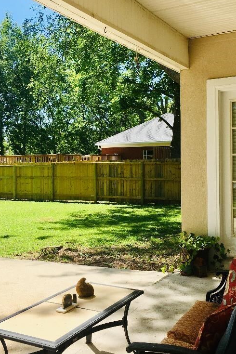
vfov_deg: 46.4
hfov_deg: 31.9
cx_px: 110
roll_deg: -0.1
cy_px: 165
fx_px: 413
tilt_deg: -0.4
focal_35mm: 42
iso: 25
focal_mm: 4.15
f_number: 2.2
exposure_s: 1/1326
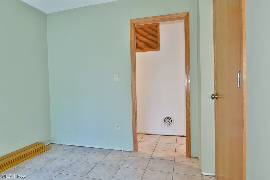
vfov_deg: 59.5
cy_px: 90
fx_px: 157
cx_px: 135
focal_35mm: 21
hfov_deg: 81.2
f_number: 4.5
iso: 200
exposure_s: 1/5
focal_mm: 14
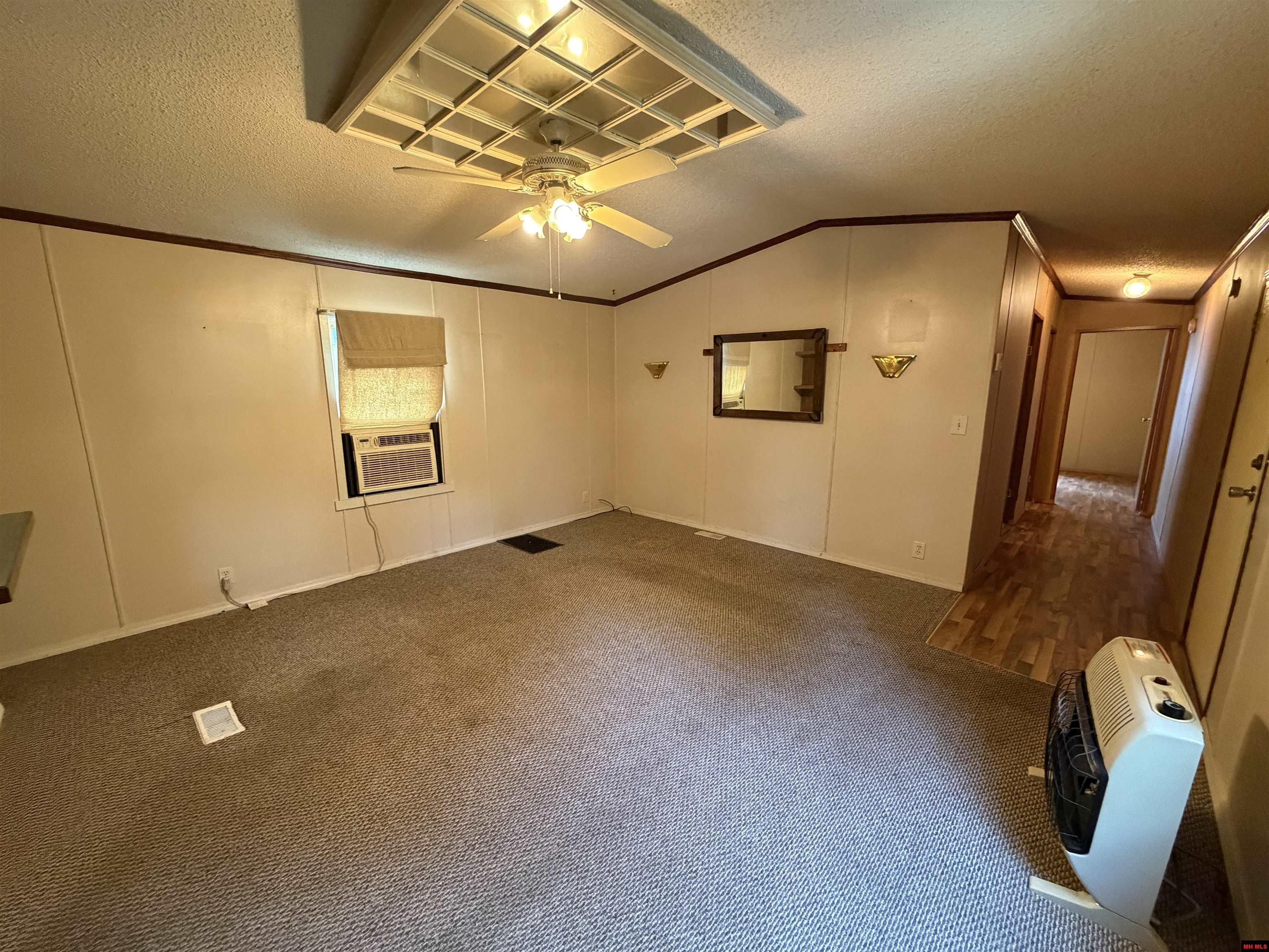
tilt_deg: -11.2
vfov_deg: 85.7
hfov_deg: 102.1
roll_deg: +0.0
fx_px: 513
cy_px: 476
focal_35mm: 14
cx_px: 634
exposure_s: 1/60
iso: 640
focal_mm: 2.22
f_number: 2.2
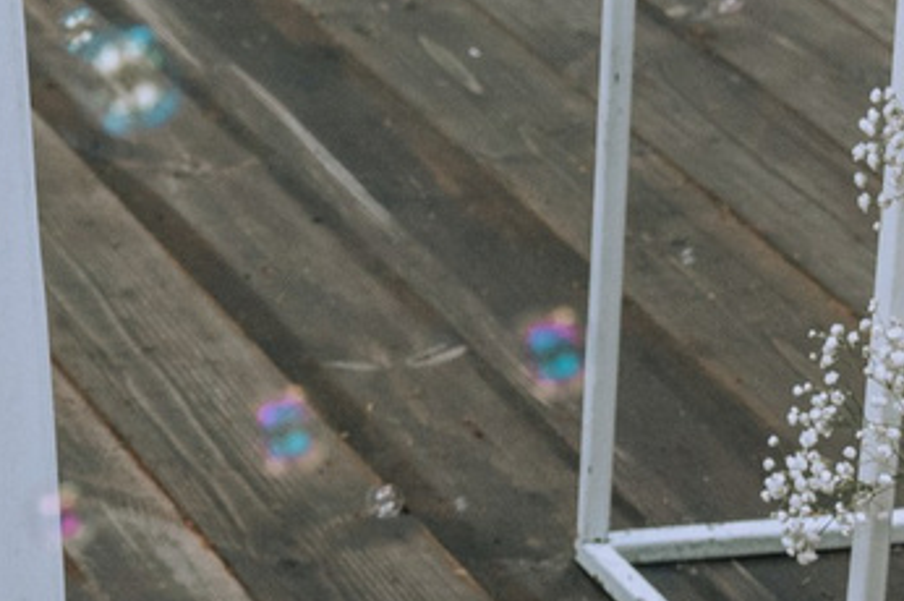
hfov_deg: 8.4
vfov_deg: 5.6
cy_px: -1043
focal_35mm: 232
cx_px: -965
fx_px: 5820
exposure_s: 1/250
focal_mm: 28
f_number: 3.5
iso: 400
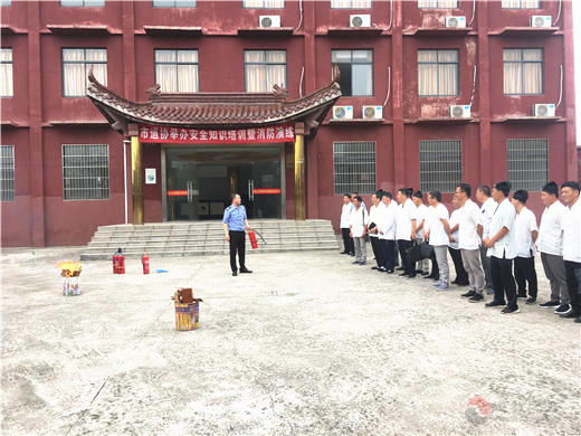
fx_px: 487
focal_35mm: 29
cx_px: 290
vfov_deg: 48.2
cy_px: 218
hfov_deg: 61.7
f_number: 2.2
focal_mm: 4.15
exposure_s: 1/289
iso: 25
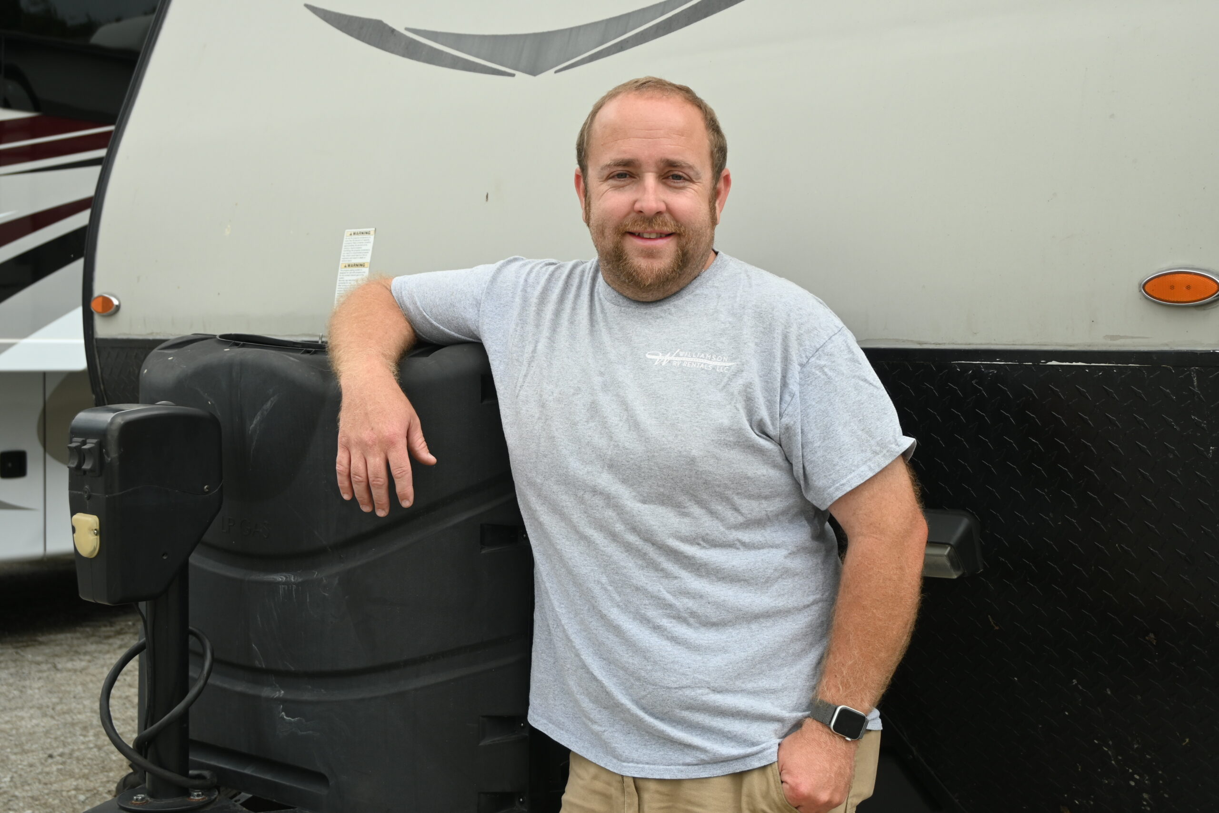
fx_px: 1549
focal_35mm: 46
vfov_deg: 29.4
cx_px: 610
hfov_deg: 43.0
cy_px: 406
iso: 160
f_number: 5.6
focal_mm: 30.5
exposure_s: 1/250
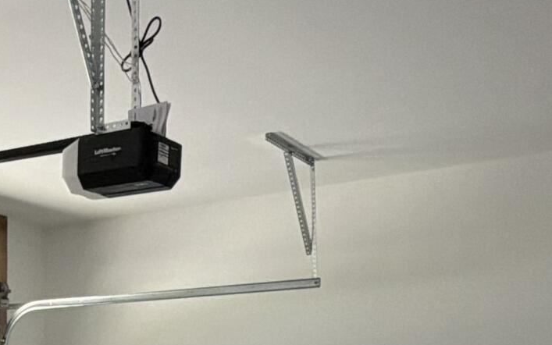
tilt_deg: -9.1
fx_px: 948
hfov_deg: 31.5
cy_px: 573
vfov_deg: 17.6
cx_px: 94
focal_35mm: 63
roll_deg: -1.0
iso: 125
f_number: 2.2
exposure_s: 1/121
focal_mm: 2.22
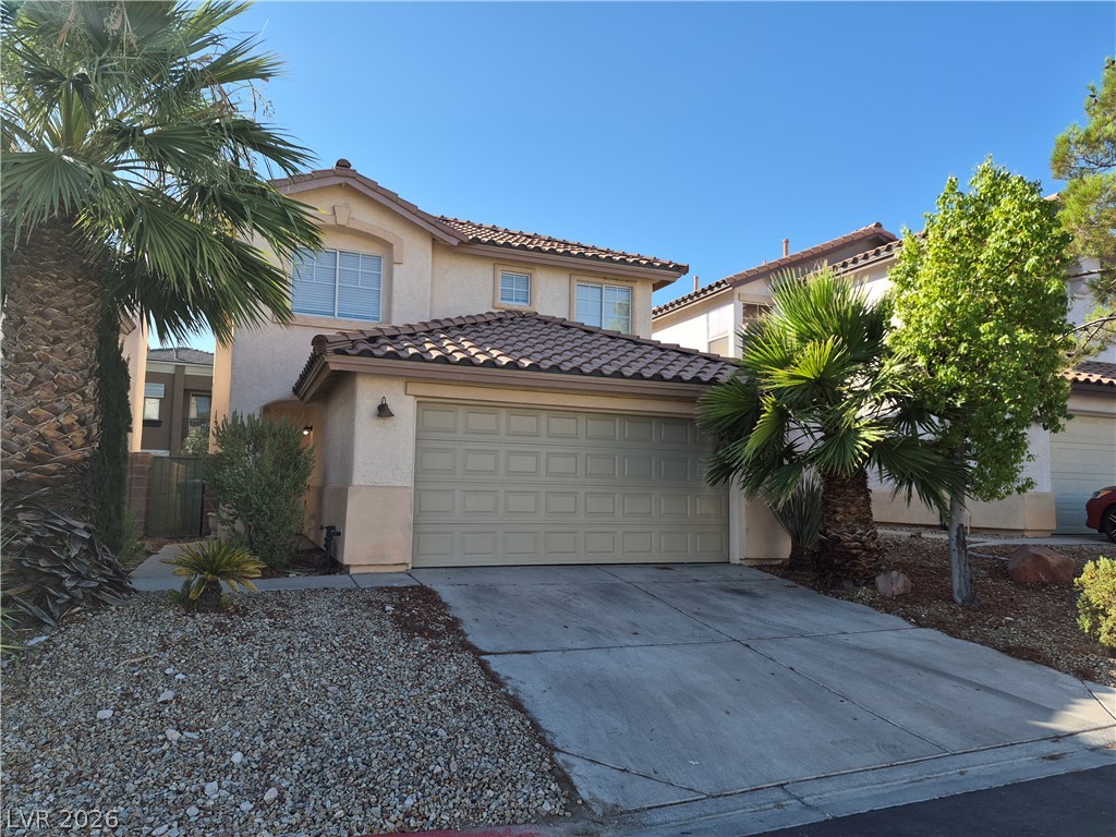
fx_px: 742
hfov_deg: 73.9
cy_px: 418
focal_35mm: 23
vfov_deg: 58.9
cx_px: 558
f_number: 1.8
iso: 80
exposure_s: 1/2408
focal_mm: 5.4
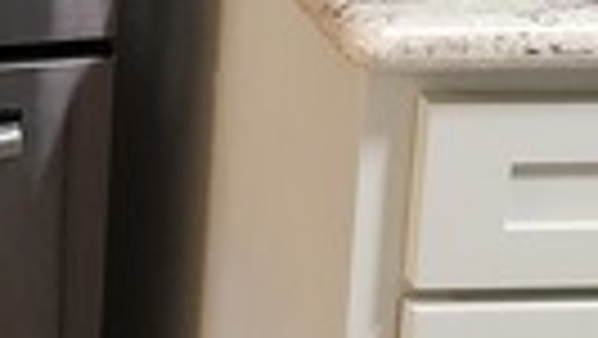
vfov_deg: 8.6
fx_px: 1999
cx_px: -339
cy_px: -532
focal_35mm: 126
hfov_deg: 15.5
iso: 800
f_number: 1.8
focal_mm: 6.4
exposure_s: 1/120
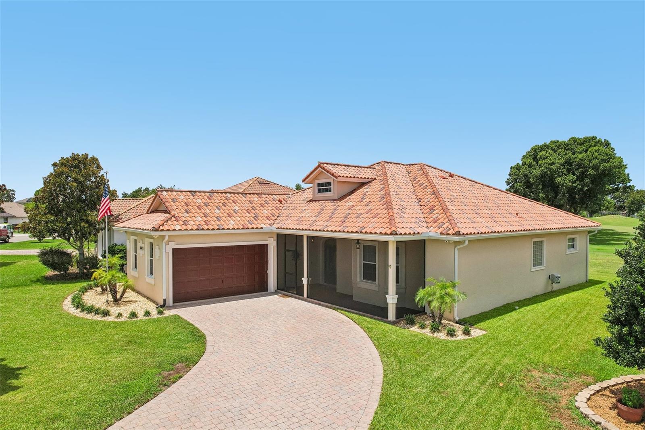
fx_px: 394
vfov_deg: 57.2
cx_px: 322
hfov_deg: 78.6
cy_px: 215
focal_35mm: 22
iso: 100
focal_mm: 8.4
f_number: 2.8
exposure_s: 1/2500
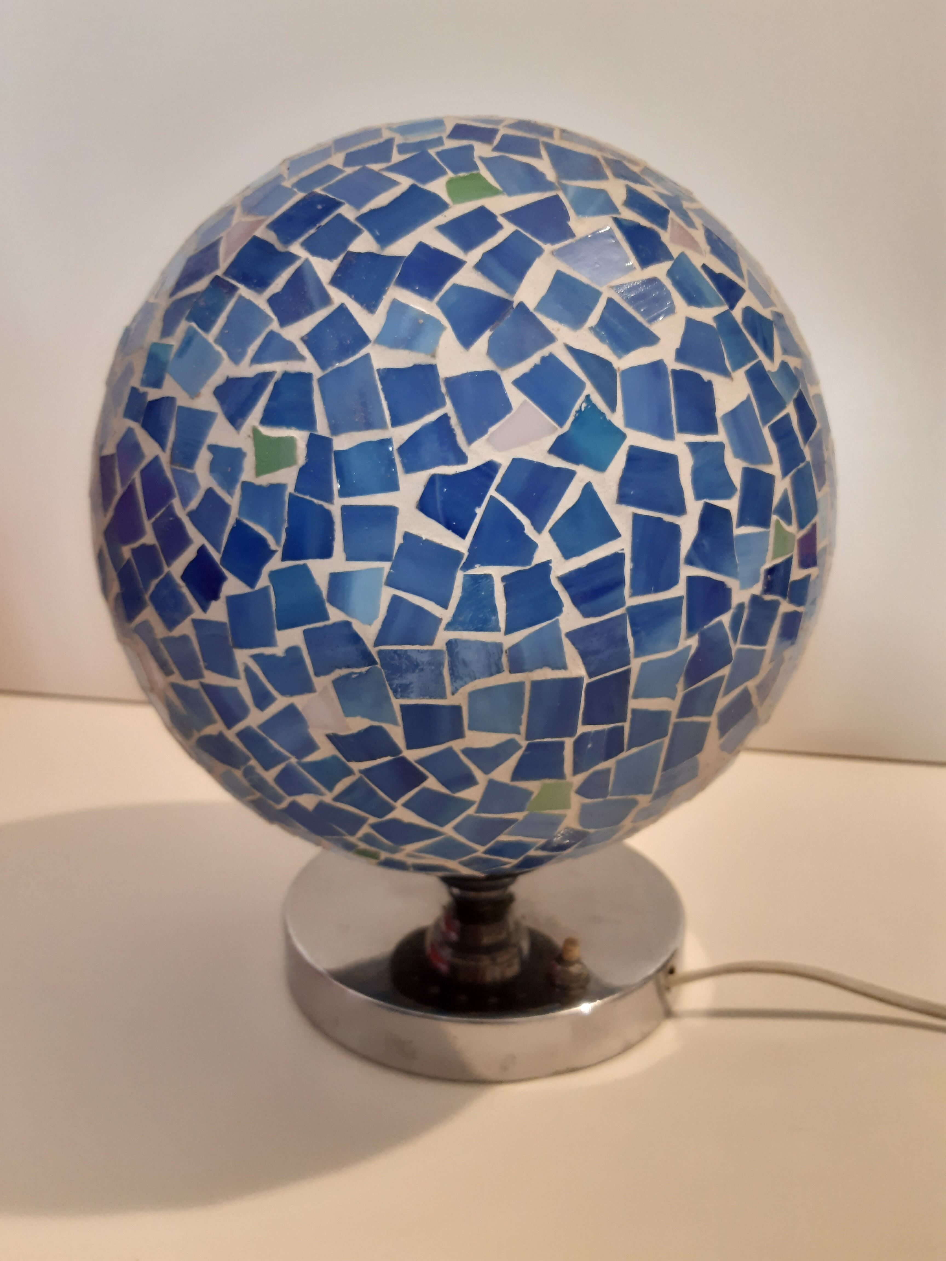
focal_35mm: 26
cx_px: 473
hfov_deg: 53.1
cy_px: 630
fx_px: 947
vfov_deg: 67.3
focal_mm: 3.92
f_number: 1.7
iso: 250
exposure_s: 1/50
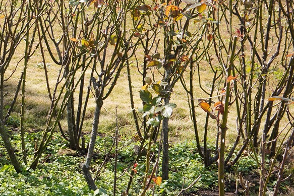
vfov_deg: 11.4
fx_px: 980
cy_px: 40
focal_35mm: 120
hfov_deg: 15.8
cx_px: -138
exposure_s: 1/100
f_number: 11
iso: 200
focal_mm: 35
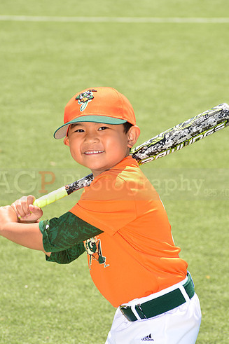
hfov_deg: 7.3
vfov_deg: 10.9
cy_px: 178
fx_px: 1805
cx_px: 112
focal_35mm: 189
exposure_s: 1/250
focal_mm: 160
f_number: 11
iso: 250
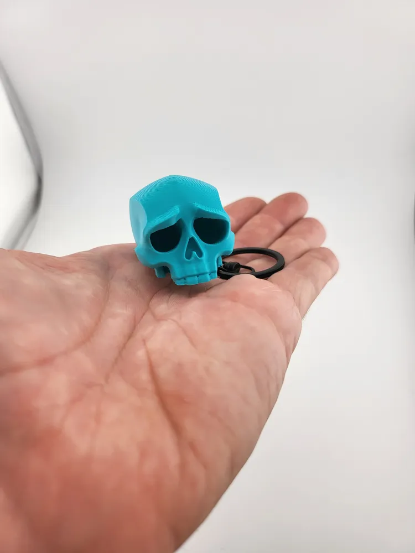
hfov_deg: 56.8
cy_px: 276
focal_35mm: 24
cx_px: 208
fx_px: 384
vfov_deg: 71.6
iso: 40
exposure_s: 1/1090
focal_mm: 5
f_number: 1.8
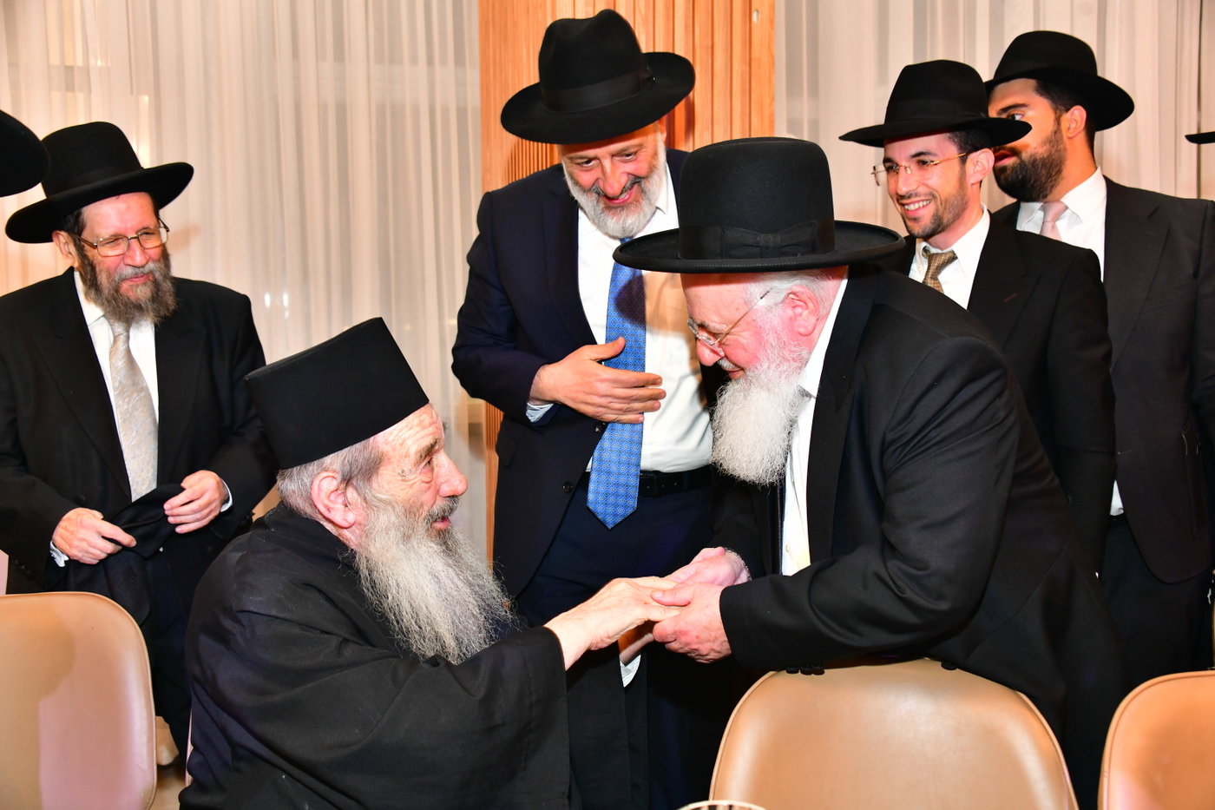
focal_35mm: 36
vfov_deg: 36.9
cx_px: 608
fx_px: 1215
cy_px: 405
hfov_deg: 53.1
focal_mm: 36
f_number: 5.6
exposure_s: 1/80
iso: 2000
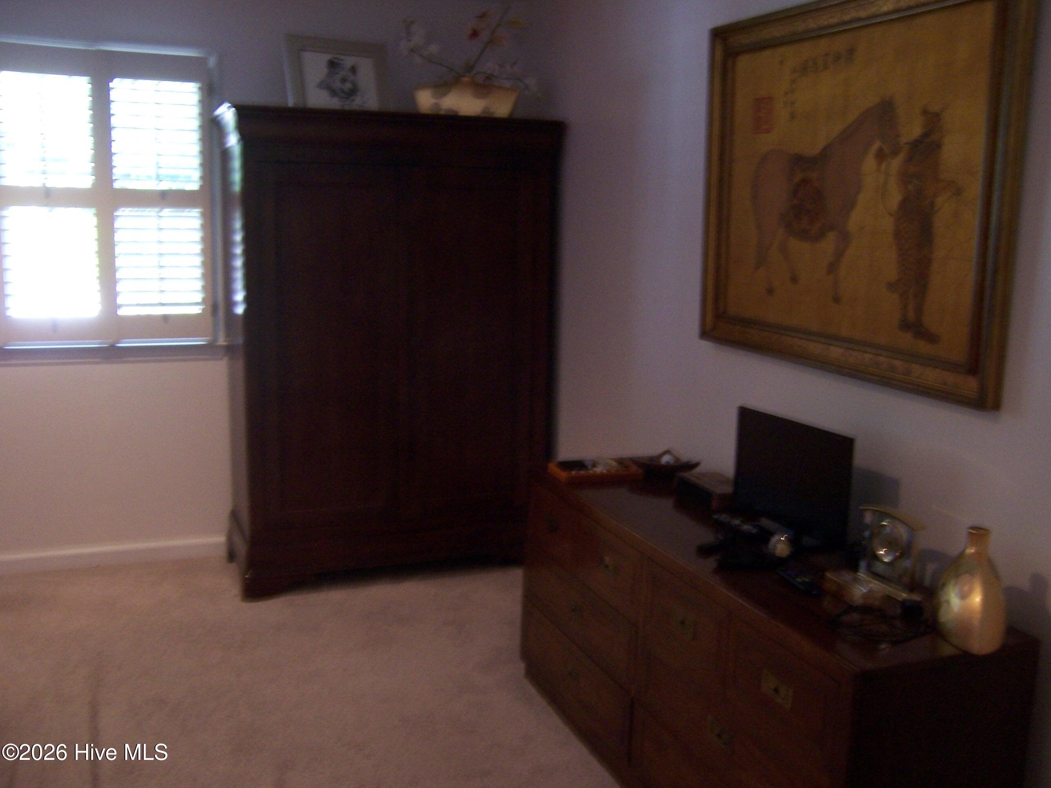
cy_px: 394
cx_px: 526
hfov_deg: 55.4
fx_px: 1002
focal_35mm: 33
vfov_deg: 42.9
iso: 140
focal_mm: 5.5
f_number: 3.4
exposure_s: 1/8
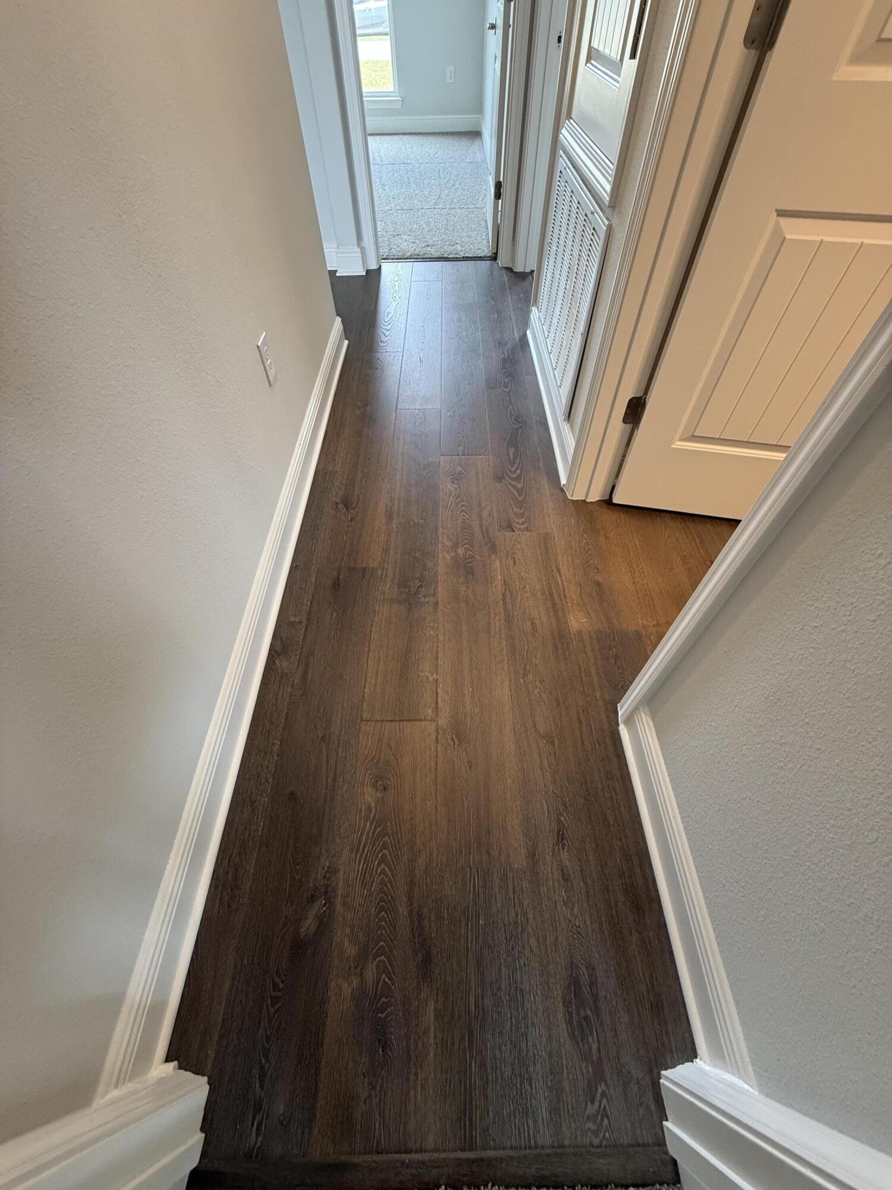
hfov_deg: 85.7
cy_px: 595
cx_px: 446
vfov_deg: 102.1
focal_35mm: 14
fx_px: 481
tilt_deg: -50.4
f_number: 2.2
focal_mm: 2.22
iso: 250
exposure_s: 1/60
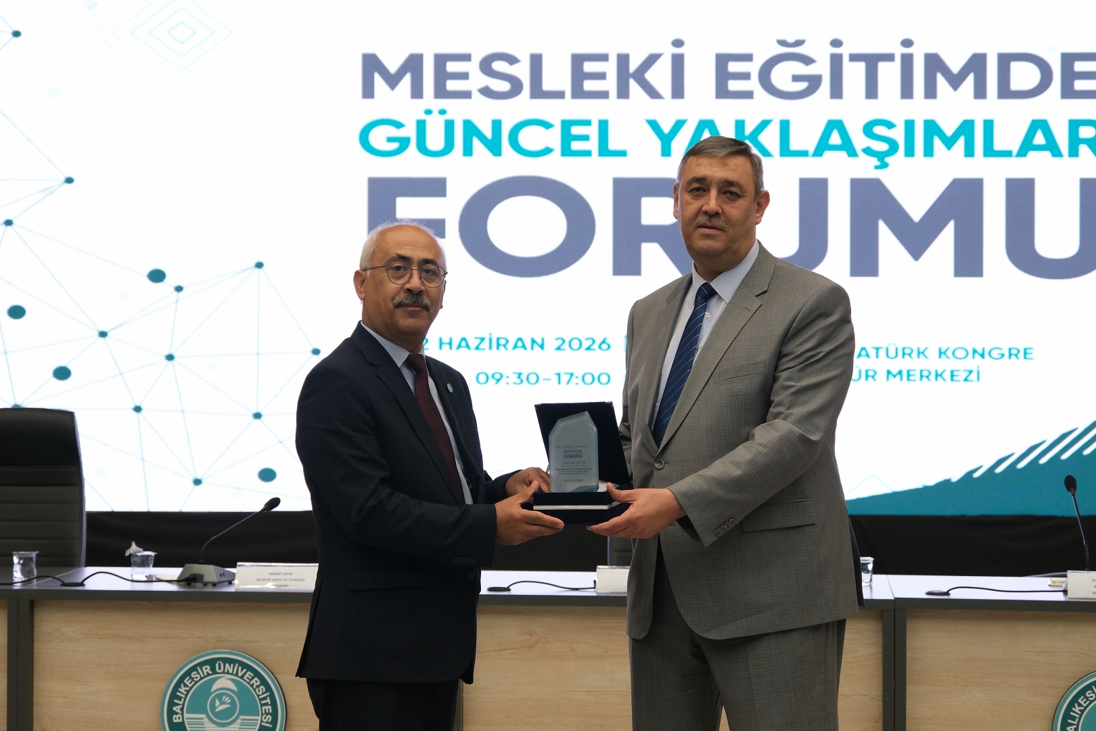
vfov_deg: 17.3
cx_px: 548
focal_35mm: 79
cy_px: 366
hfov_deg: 25.7
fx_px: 2405
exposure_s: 1/80
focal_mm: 52.4
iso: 1250
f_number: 4
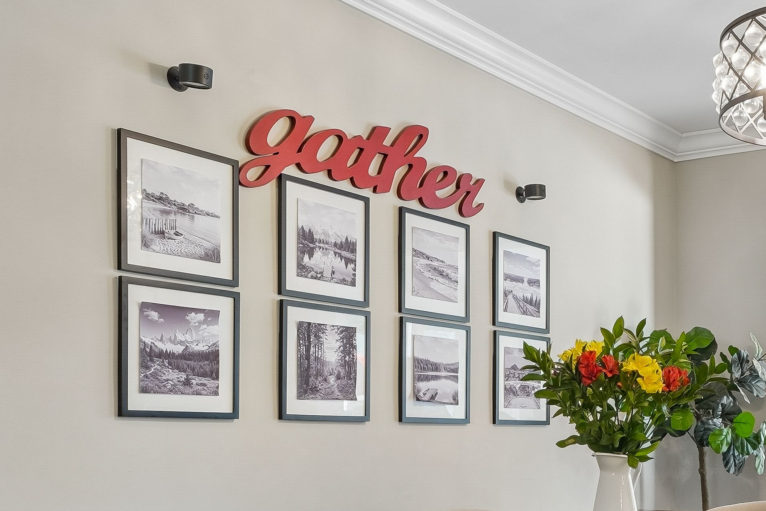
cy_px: 437
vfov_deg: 27.8
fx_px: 1000
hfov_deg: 39.4
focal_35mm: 47
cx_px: 663
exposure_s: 1/5
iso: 160
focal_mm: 15
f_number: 9
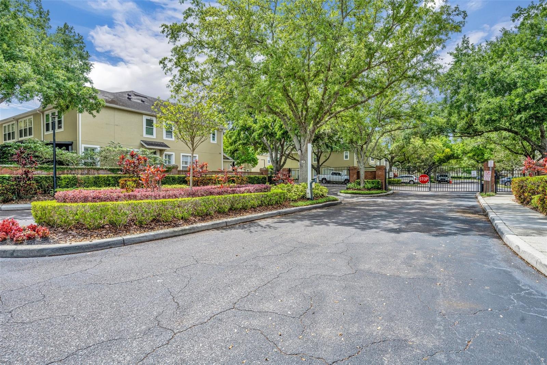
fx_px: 296
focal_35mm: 20
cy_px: 182
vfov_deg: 63.2
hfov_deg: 85.4
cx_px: 274
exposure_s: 1/320
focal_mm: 19.5
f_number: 6.3
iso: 100
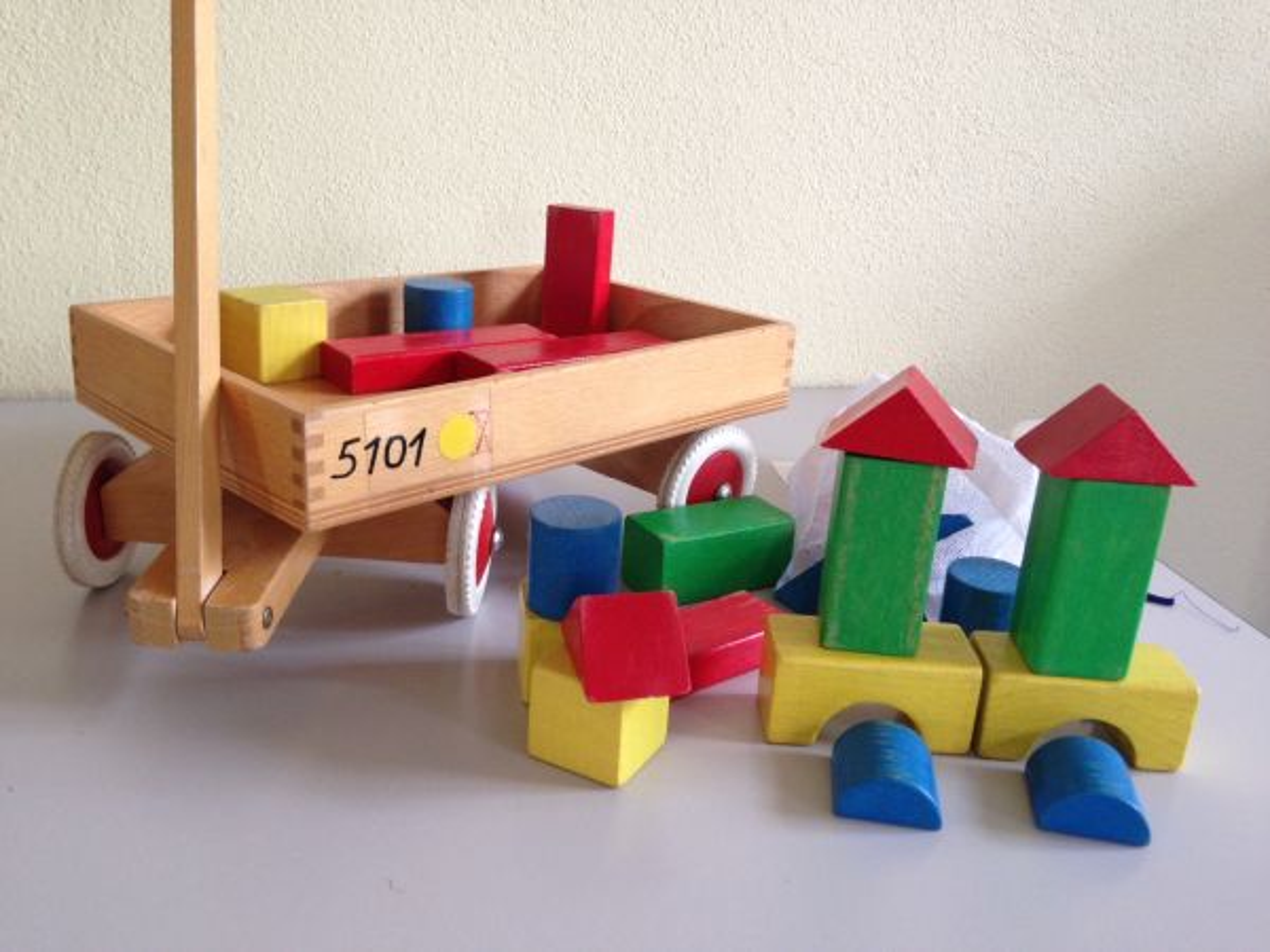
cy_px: 476
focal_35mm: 33
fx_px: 1211
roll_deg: -0.4
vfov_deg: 42.9
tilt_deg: -19.9
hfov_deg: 55.4
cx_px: 635
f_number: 2.4
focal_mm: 4.12
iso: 125
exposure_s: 1/20
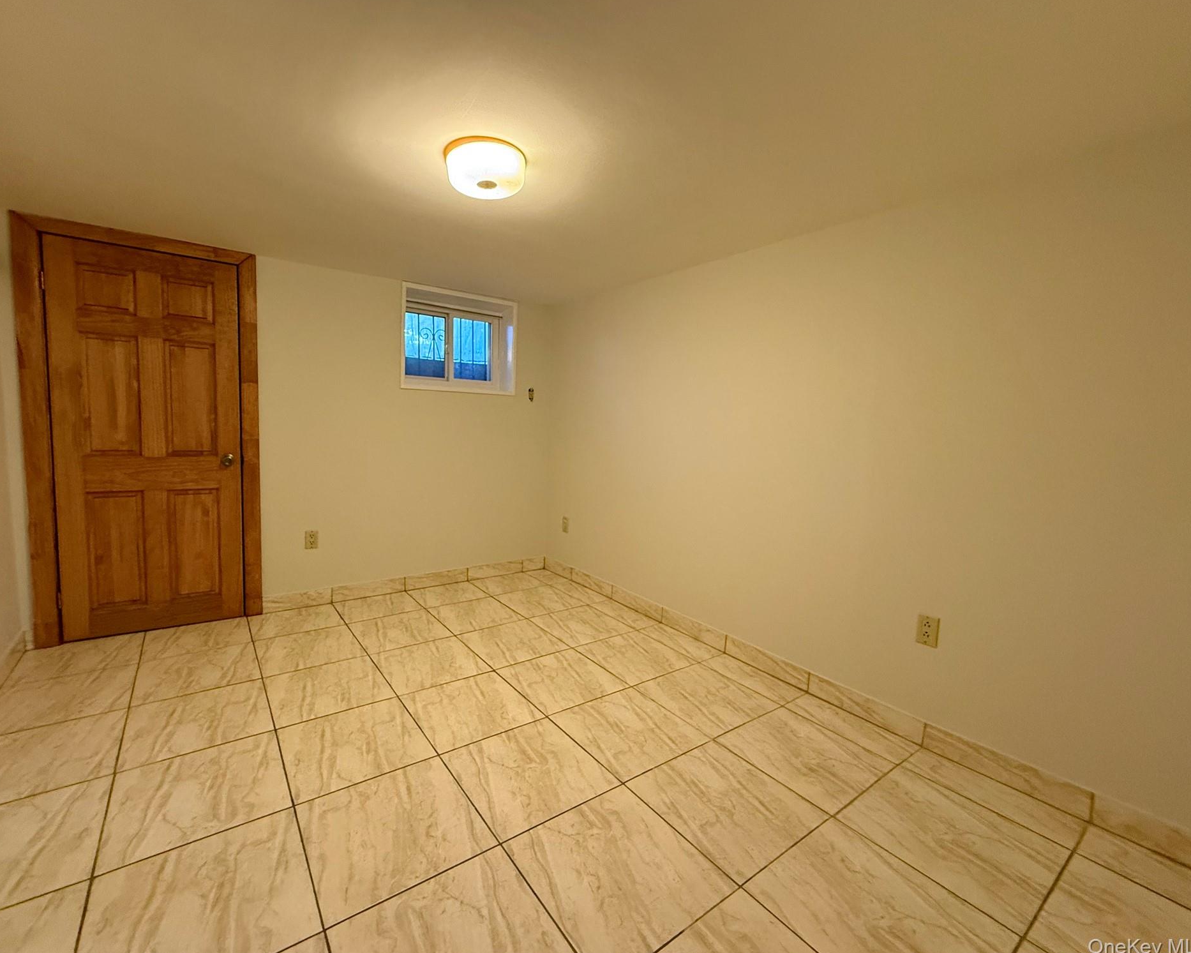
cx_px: 564
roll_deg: -0.6
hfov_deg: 96.7
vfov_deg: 84.0
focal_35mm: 15
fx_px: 529
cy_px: 472
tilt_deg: -2.4
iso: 320
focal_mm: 2.22
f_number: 2.2
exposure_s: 1/60
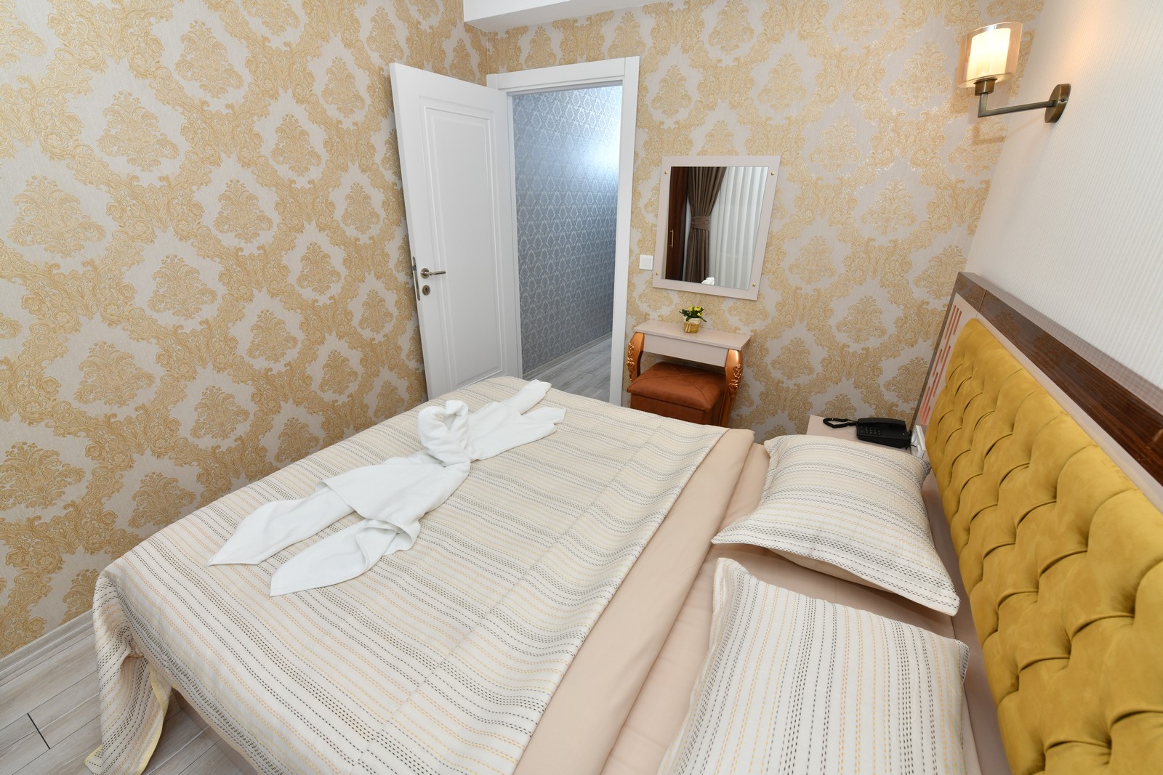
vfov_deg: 81.2
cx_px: 582
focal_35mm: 14
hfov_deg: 104.2
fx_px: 452
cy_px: 388
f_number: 10
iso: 320
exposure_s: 1/50
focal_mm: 14
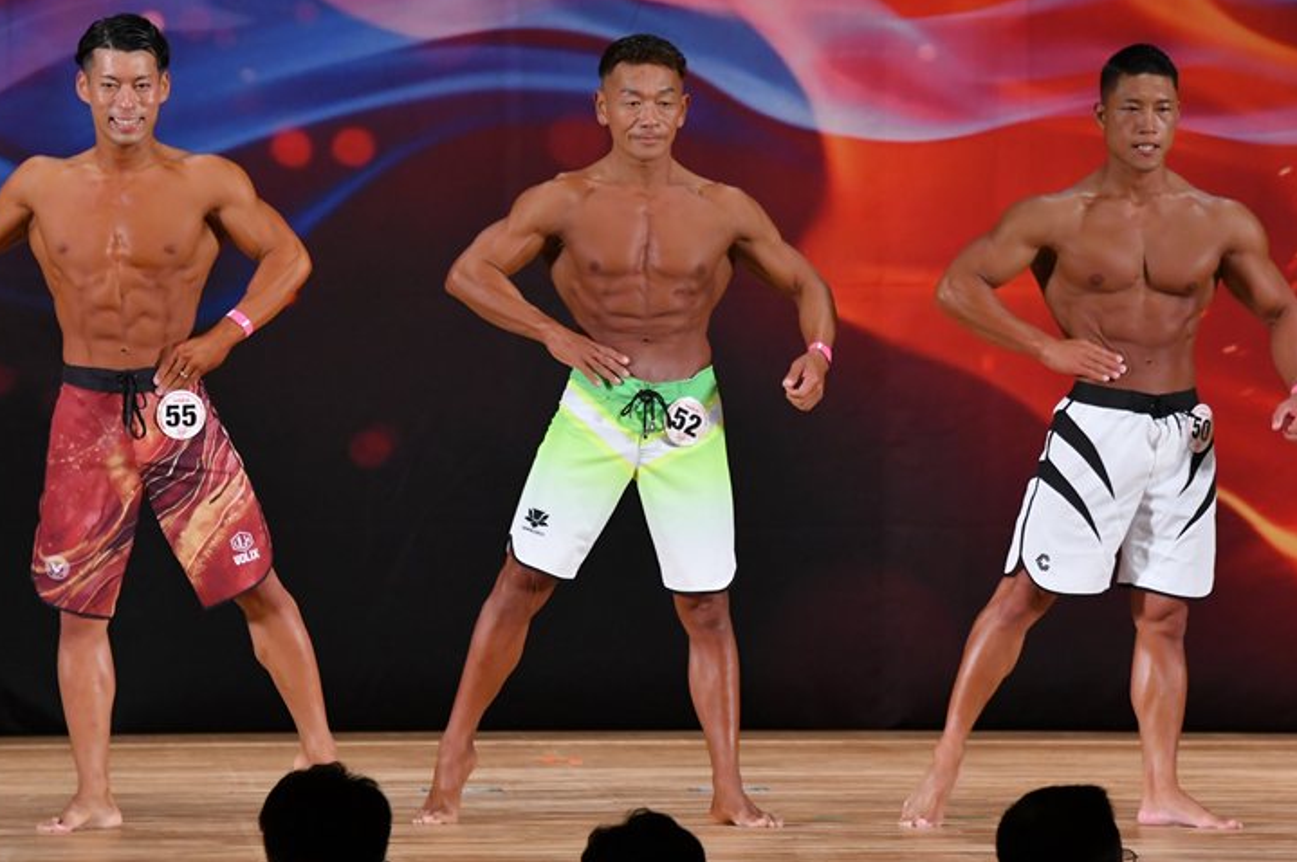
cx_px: 676
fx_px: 9898
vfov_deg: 5.0
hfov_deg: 7.5
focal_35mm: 275
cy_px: 408
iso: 3200
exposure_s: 1/400
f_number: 5.6
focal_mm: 170
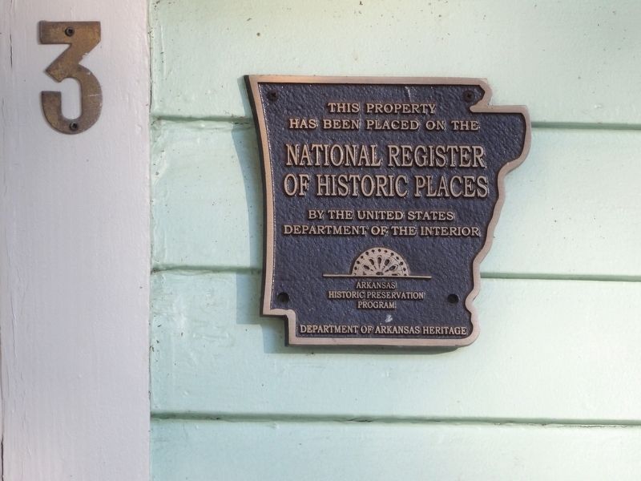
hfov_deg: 1.9
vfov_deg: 1.4
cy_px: 240
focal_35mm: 1053
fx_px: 19499
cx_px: 320
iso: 363
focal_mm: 188.8
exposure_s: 1/125
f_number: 5.7
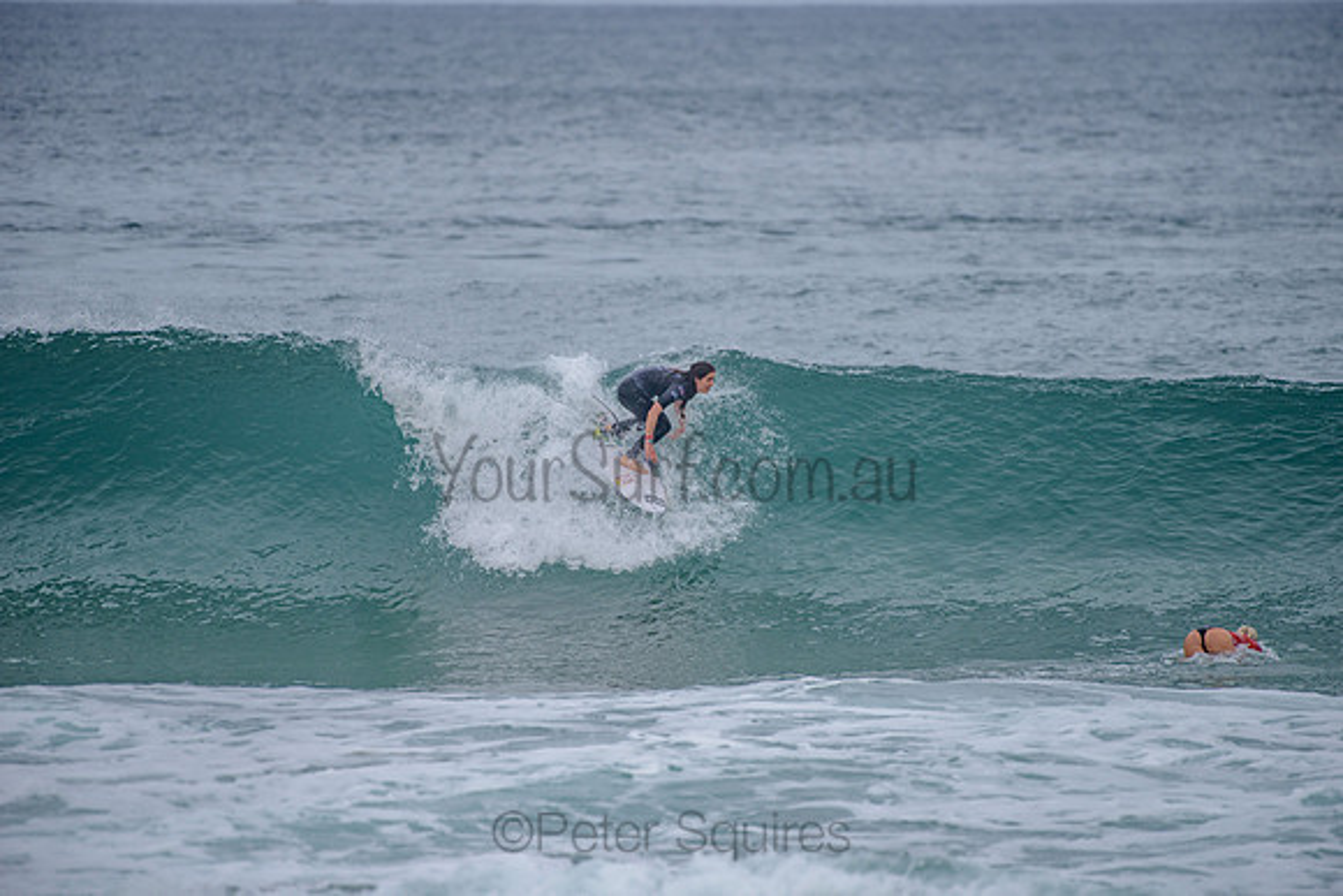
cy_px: 448
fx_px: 18656
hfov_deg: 4.1
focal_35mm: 500
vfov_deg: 2.8
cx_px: 672
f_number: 5.6
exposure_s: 1/2000
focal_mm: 500
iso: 280
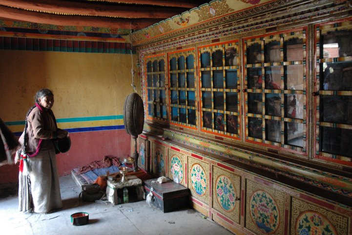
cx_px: 176
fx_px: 323
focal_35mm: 33
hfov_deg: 57.2
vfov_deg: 39.9
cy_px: 118
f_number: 5
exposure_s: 1/30
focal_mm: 22
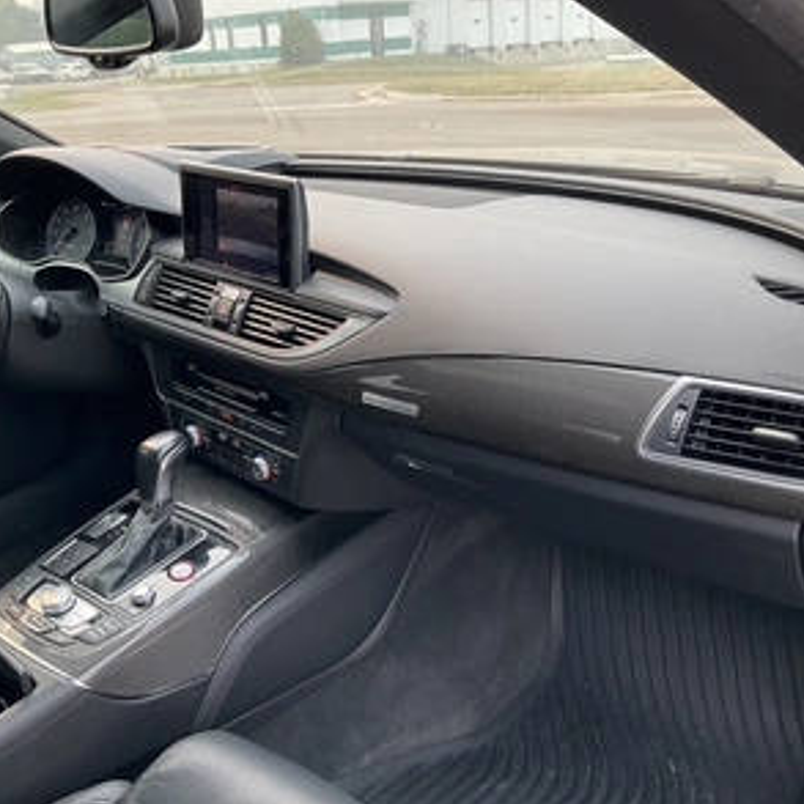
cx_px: 365
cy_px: 409
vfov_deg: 47.2
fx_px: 920
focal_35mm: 35
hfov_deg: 47.2
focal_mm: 3
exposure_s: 1/134
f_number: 1.8
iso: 16
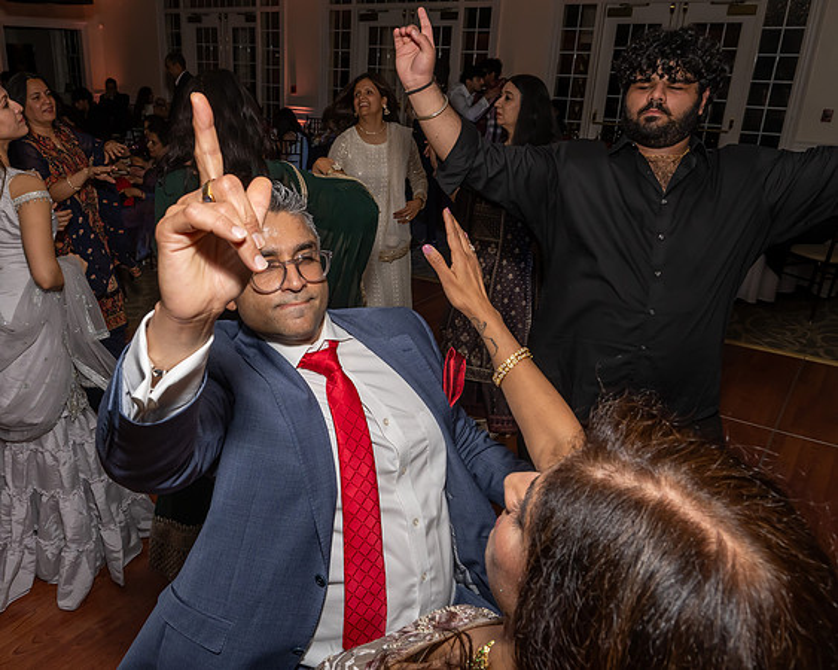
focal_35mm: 28
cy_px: 335
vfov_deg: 51.2
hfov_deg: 61.4
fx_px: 698
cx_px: 335
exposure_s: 1/250
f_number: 8
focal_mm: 17
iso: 640
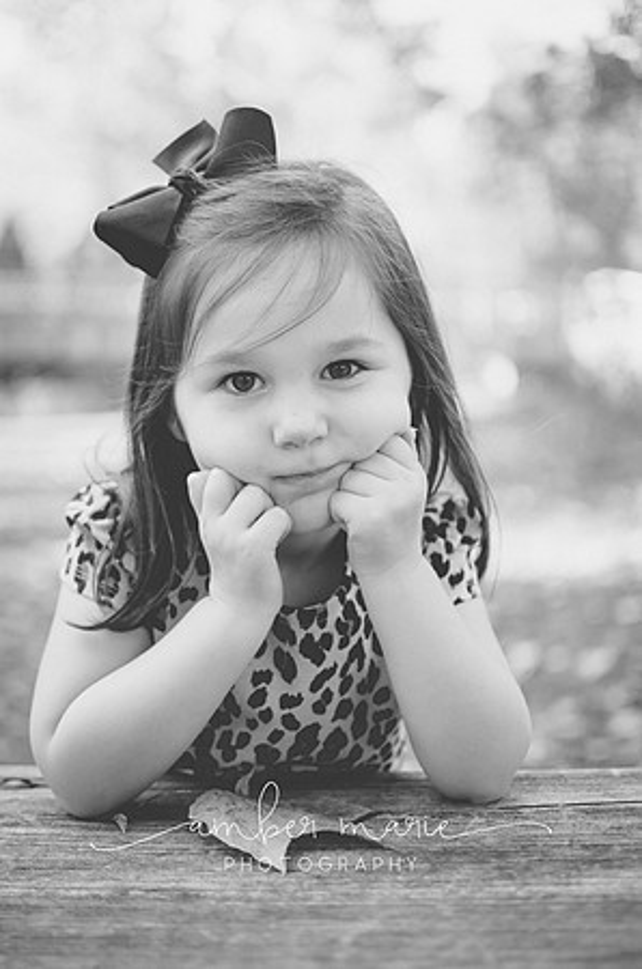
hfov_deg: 25.6
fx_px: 1411
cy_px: 484
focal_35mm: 52
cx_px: 321
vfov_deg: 37.9
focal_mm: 35
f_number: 1.8
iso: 1250
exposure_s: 1/1250
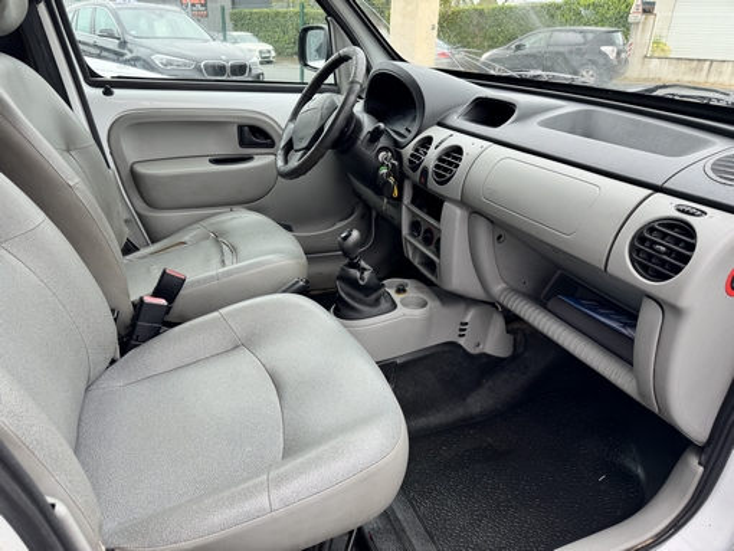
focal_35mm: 24
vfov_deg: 56.9
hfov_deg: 71.6
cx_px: 367
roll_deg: -1.2
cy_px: 276
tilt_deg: -24.7
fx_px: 509
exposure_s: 1/121
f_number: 1.78
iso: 80
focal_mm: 6.76
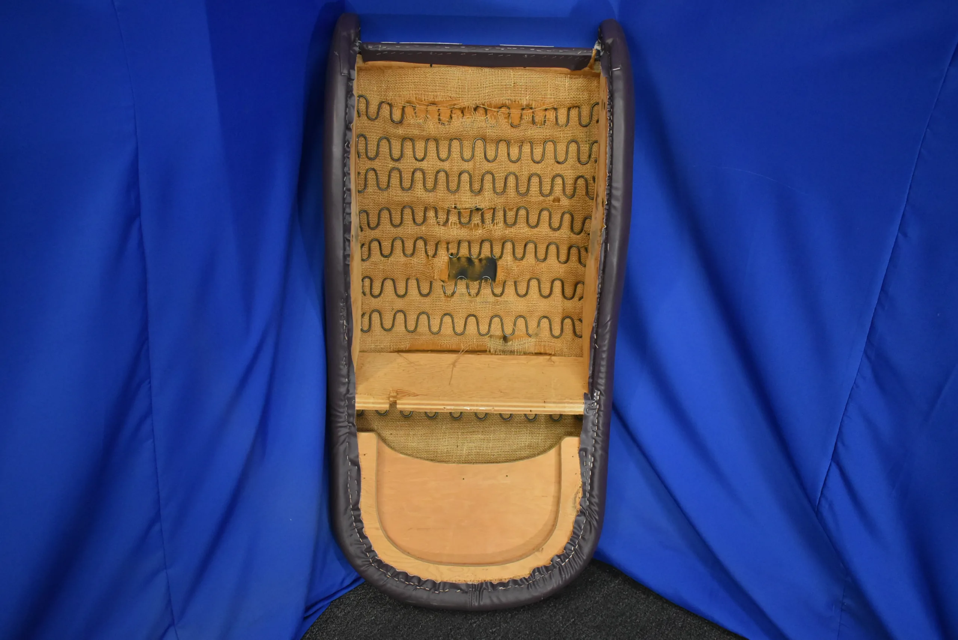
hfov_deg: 57.2
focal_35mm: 33
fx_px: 879
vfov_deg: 40.0
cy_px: 320
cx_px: 479
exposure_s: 1/125
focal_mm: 22
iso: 2200
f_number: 3.8
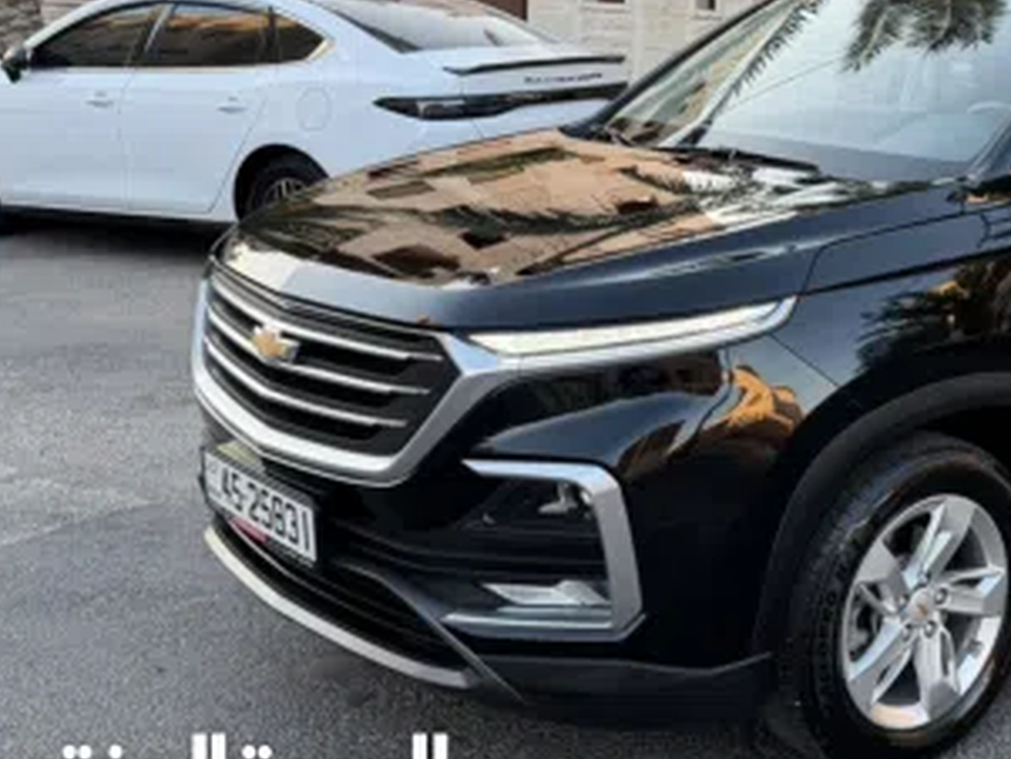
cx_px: 954
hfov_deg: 34.8
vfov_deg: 28.4
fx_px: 1490
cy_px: 249
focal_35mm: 51
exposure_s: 1/215
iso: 200
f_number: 1.78
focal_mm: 6.76
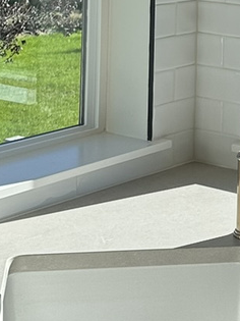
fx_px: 1082
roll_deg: -1.9
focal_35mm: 117
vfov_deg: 16.2
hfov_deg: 12.3
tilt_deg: -1.4
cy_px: -58
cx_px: 296
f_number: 1.78
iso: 80
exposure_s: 1/1916
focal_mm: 6.86
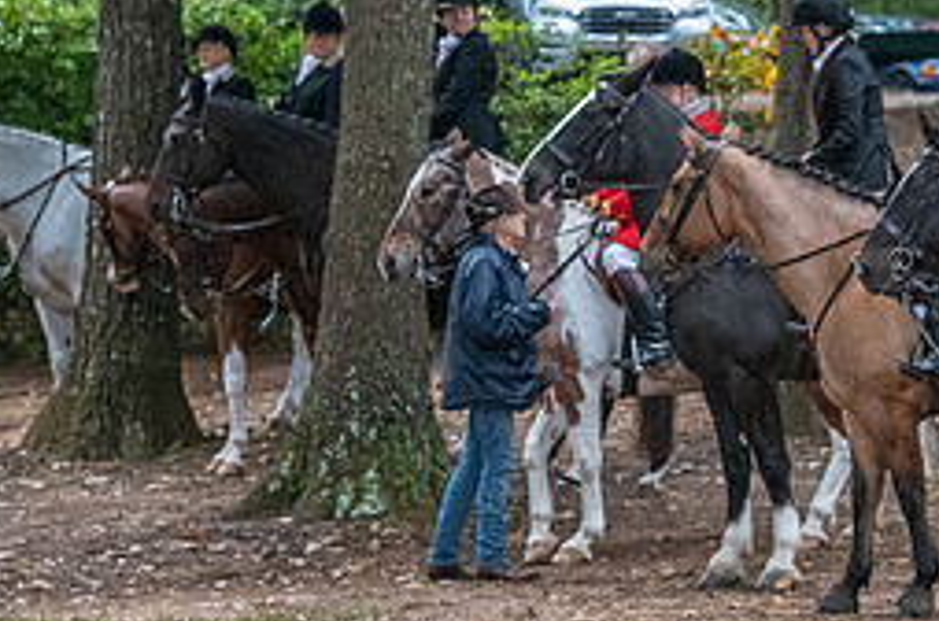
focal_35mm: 314
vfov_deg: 4.4
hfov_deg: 6.5
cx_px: 1084
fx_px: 8170
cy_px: 308
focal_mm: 122
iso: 4500
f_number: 4
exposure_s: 1/400
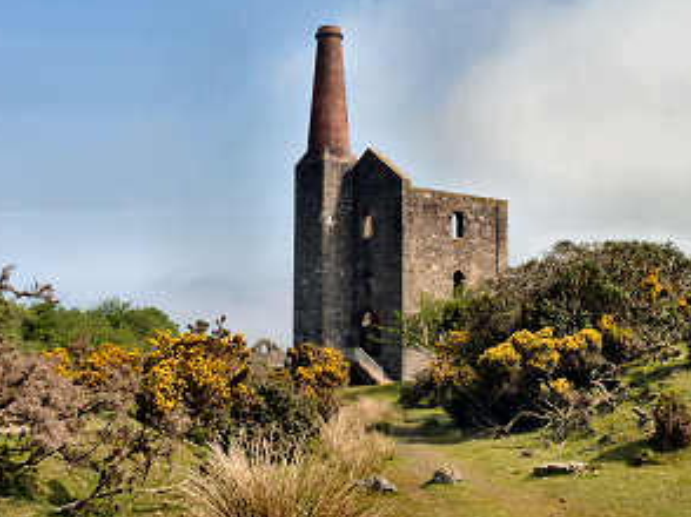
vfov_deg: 29.1
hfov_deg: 38.2
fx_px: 997
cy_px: 235
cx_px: 385
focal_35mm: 50
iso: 125
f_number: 5.6
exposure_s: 1/500
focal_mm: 7.6
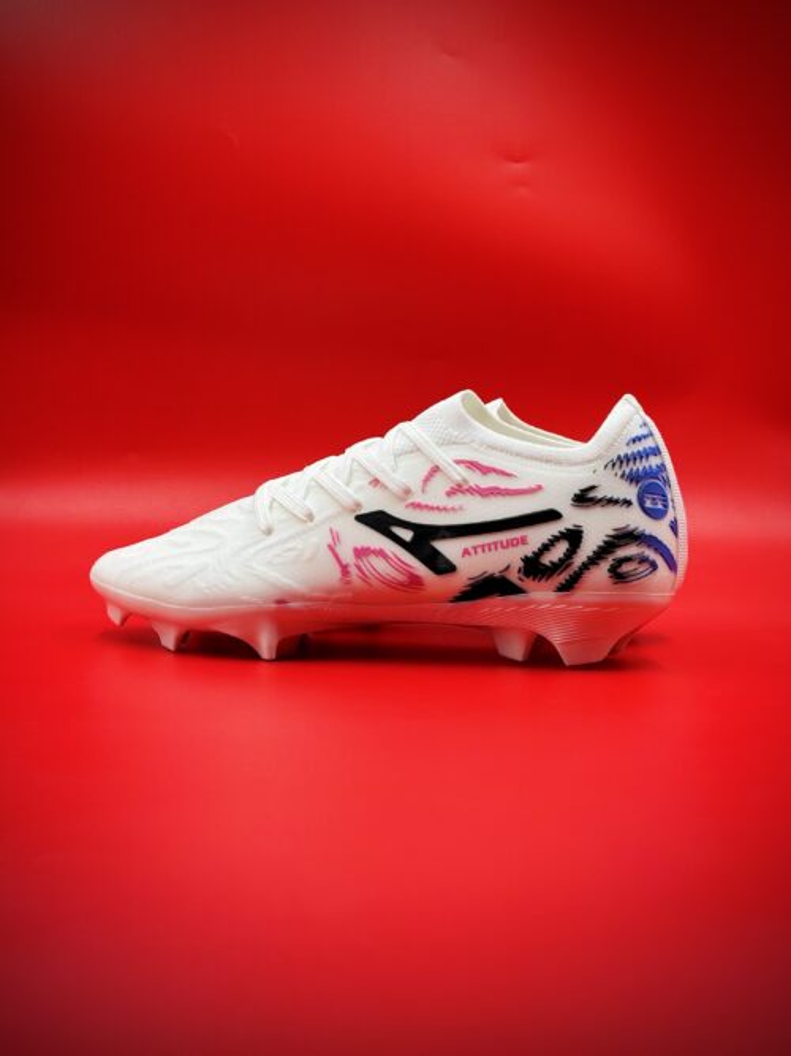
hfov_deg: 28.0
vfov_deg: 36.8
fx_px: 1585
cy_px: 528
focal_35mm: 52
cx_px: 396
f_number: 1.6
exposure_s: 1/100
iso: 40
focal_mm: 5.96
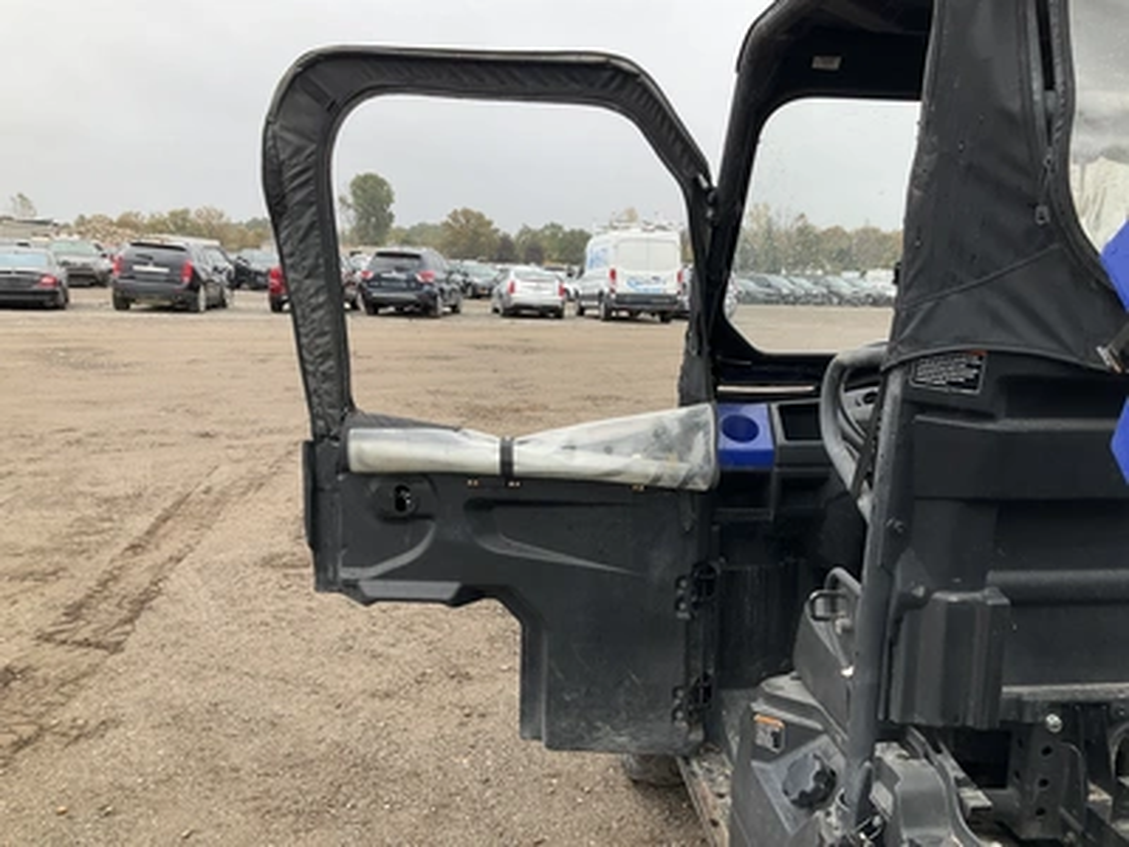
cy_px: 424
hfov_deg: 61.7
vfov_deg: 48.2
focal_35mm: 29
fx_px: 946
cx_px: 564
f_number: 1.8
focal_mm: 3
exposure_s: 1/208
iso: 20
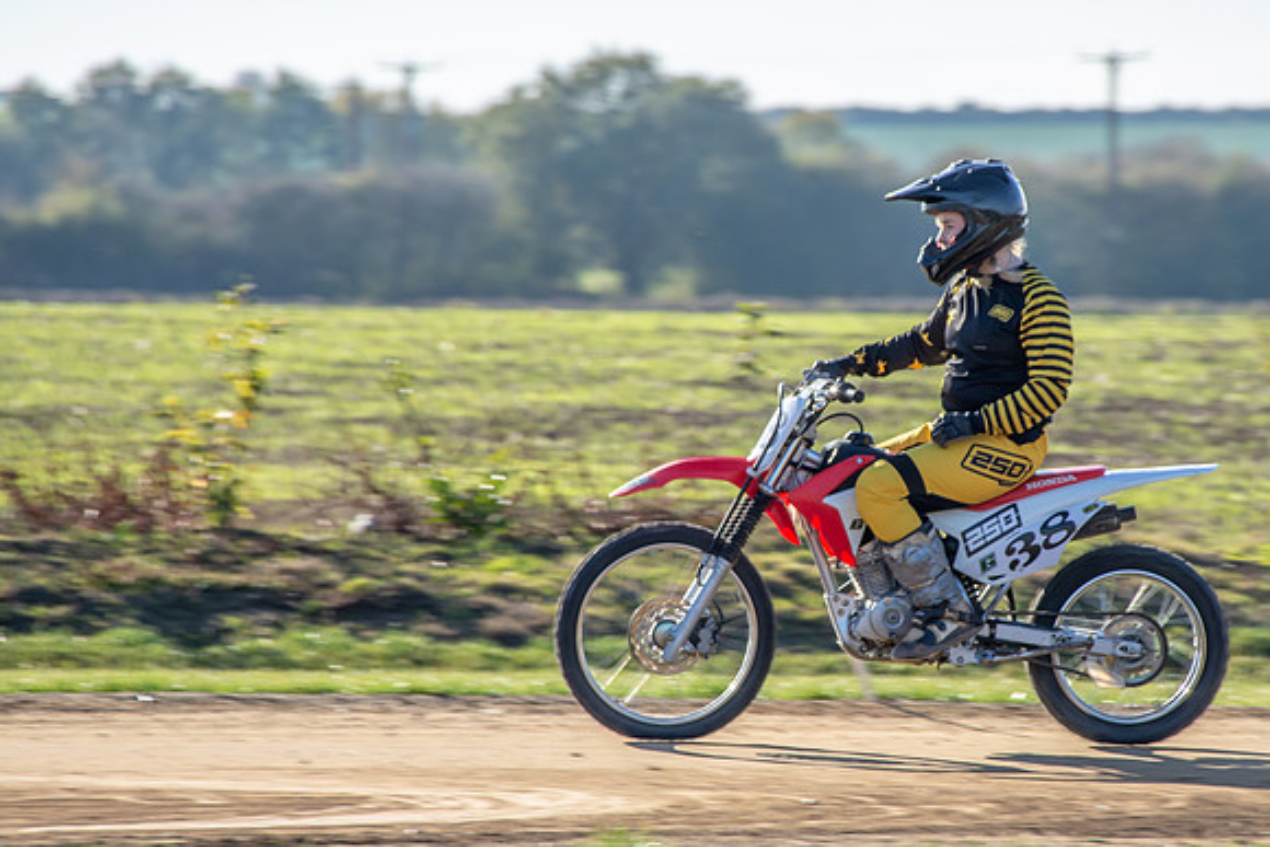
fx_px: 20695
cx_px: 827
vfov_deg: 2.3
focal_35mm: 587
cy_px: 423
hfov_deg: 3.5
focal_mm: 300
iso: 200
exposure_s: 1/320
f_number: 9
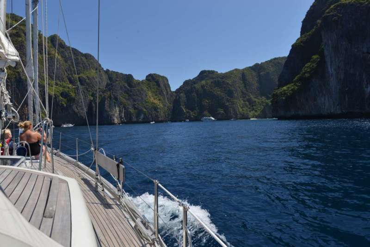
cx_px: 185
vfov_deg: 53.2
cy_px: 124
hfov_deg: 73.7
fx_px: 247
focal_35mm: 24
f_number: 9
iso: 125
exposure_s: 1/320
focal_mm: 24
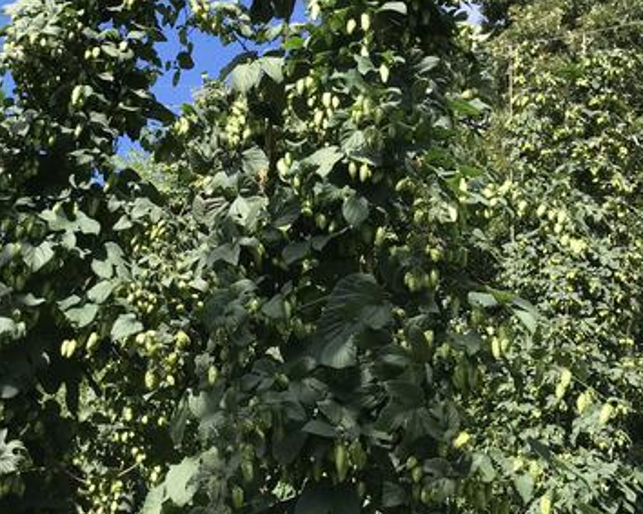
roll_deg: -8.6
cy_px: 96
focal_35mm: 54
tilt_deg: +33.5
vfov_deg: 27.5
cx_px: 270
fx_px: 1027
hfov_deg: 34.7
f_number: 1.8
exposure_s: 1/894
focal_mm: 3.99
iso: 20
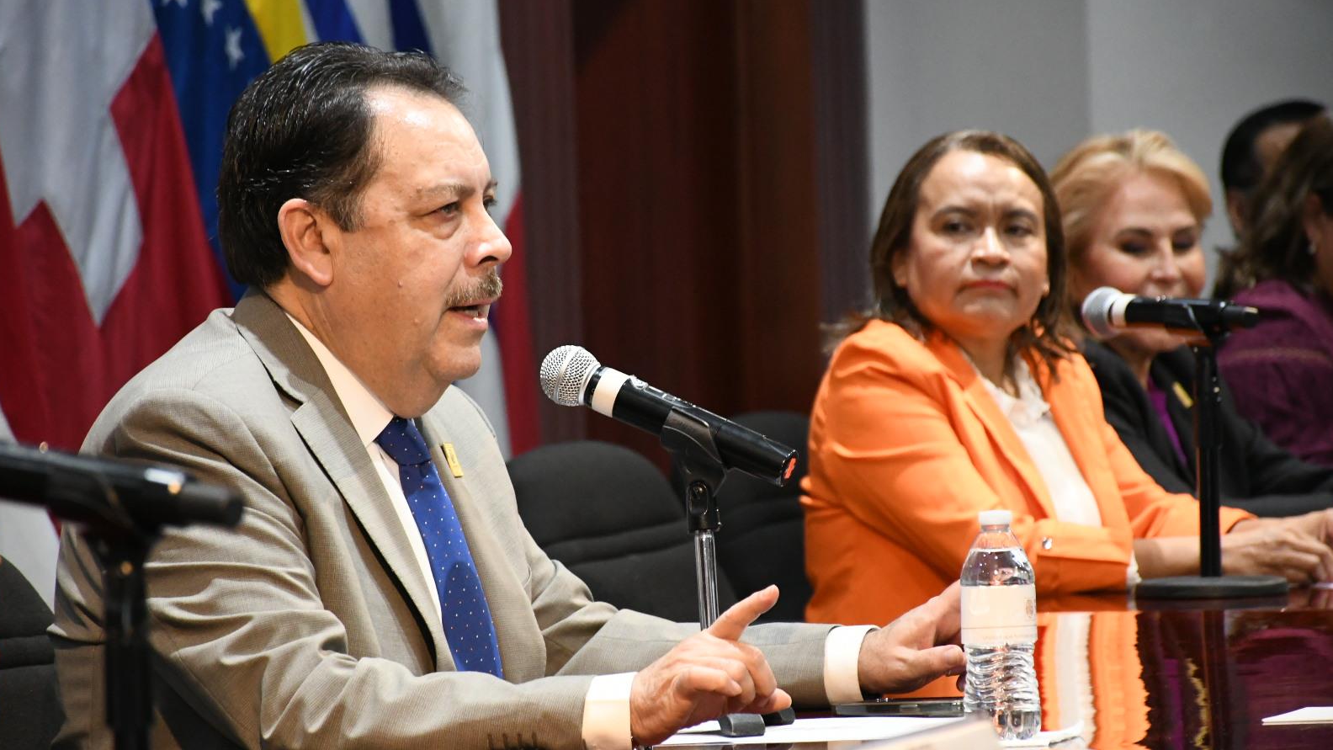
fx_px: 7953
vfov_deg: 5.4
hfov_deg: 9.6
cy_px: 424
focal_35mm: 225
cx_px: 661
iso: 4000
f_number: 5.6
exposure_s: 1/100
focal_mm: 140
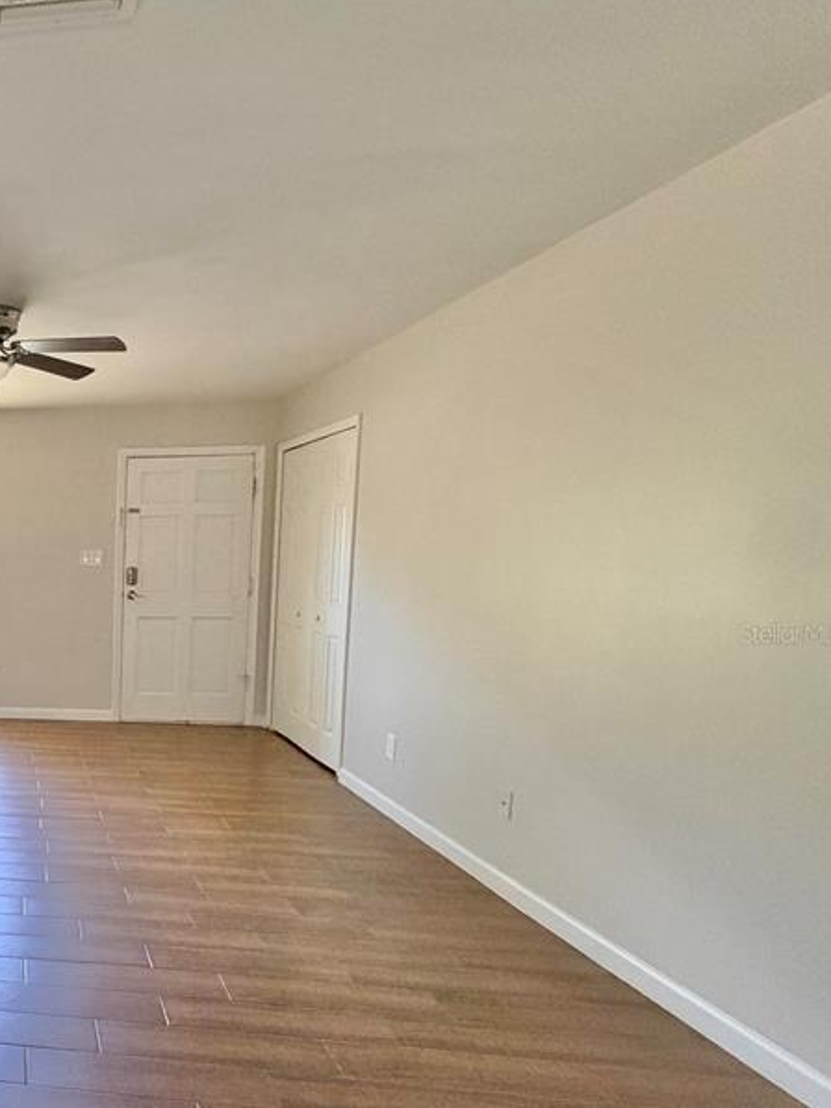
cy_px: 633
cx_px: -98
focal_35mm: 24
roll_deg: +0.2
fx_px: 768
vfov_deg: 71.2
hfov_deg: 43.1
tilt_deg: -6.5
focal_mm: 2.22
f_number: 2.2
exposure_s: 1/86
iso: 320
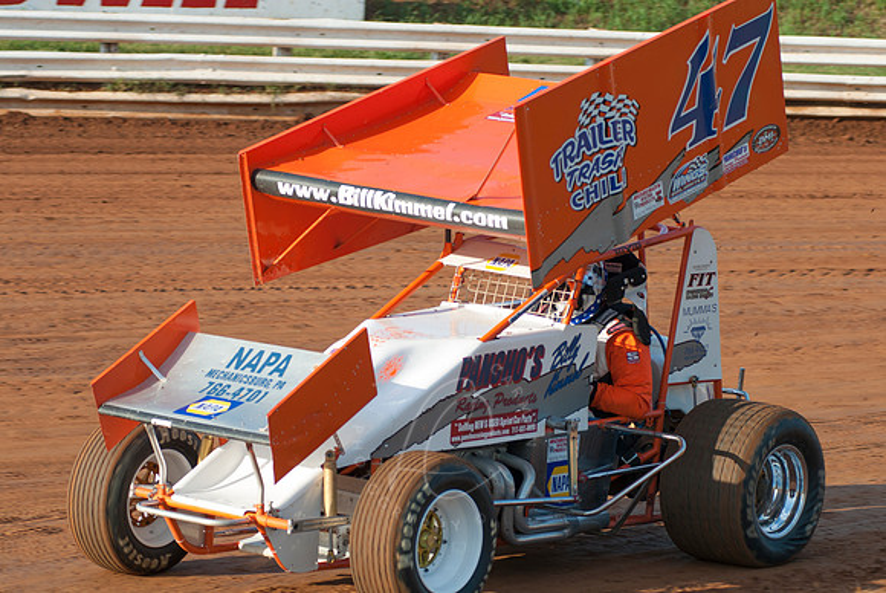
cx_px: 443
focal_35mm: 142
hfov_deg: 14.4
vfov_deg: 9.7
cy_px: 296
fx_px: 3511
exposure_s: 1/400
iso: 100
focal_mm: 95
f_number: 4
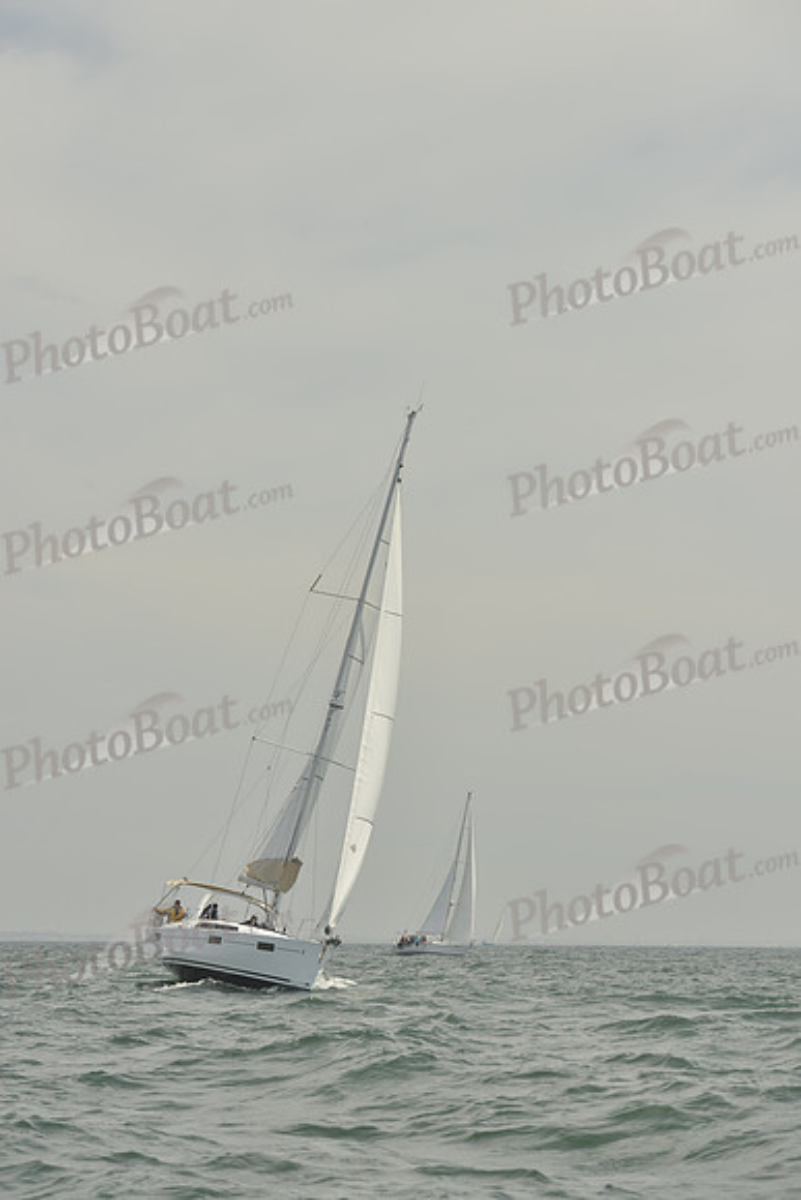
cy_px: 600
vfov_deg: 22.6
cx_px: 400
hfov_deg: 15.2
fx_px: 3002
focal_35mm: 90
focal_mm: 90
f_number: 9
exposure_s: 1/1250
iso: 200
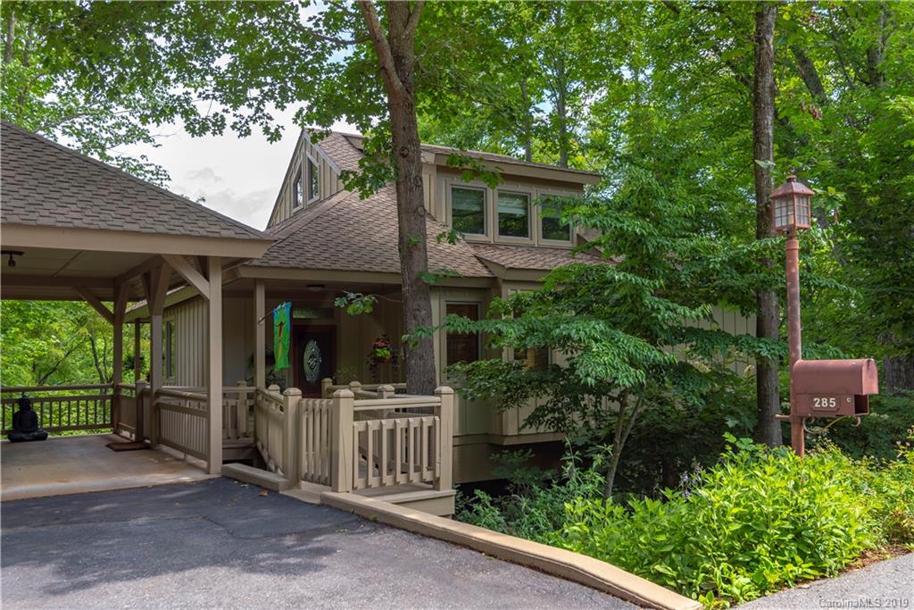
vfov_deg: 43.6
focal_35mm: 30
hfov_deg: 61.9
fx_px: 762
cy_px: 305
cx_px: 457
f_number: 7.1
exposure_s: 1/80
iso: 80
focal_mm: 30
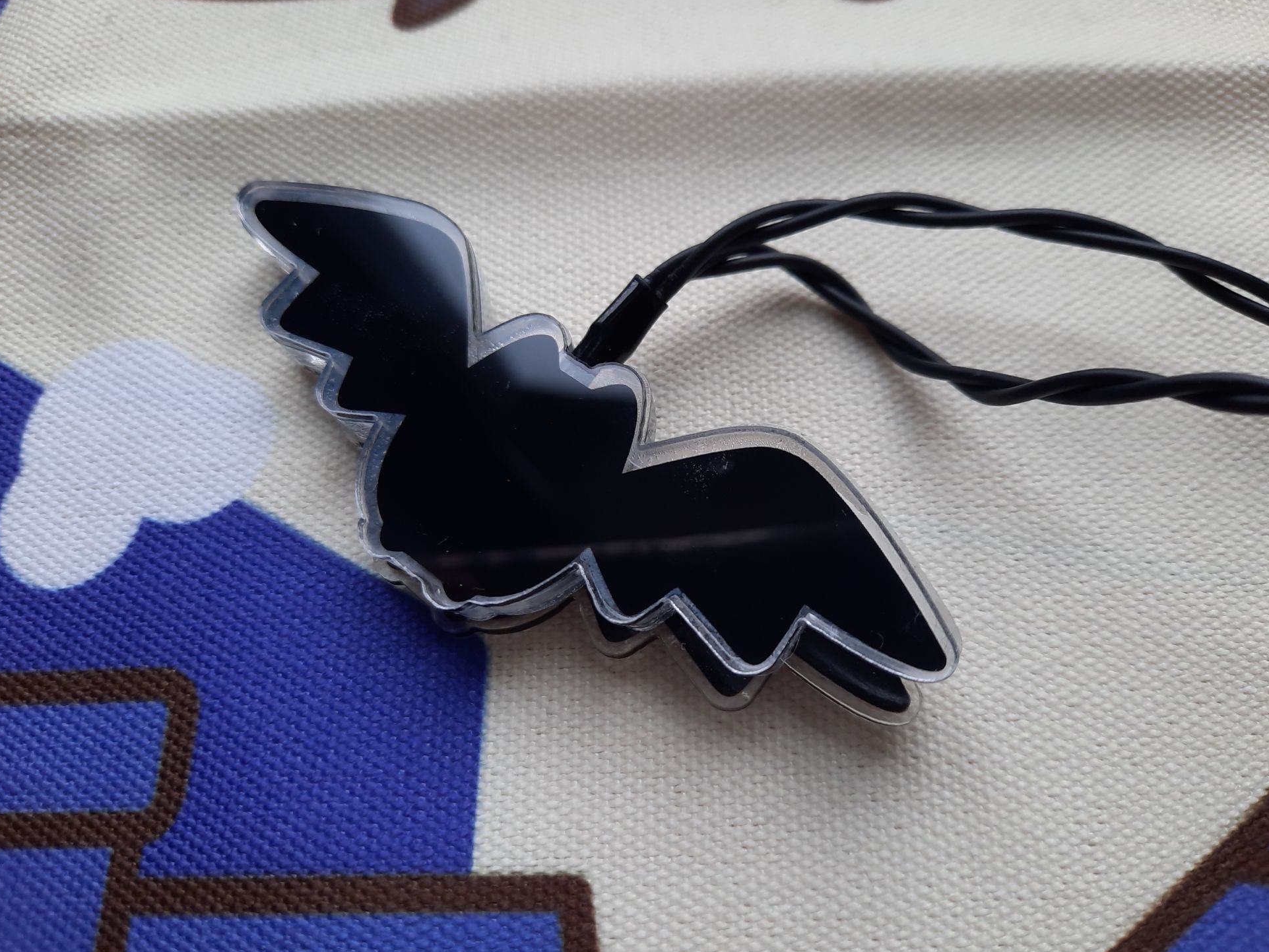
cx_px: 653
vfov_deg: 53.1
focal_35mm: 26
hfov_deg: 67.3
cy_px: 481
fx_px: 953
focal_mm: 4.6
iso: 100
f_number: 2
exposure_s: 1/60.2
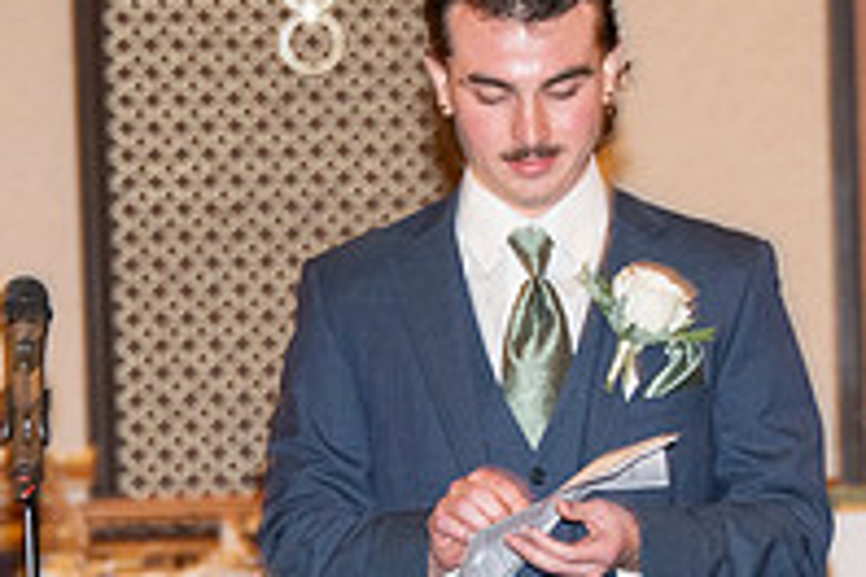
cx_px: 590
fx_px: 9525
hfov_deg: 5.2
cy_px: 479
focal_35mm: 396
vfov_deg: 3.5
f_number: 5.6
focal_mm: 135
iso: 2000
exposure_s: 1/60
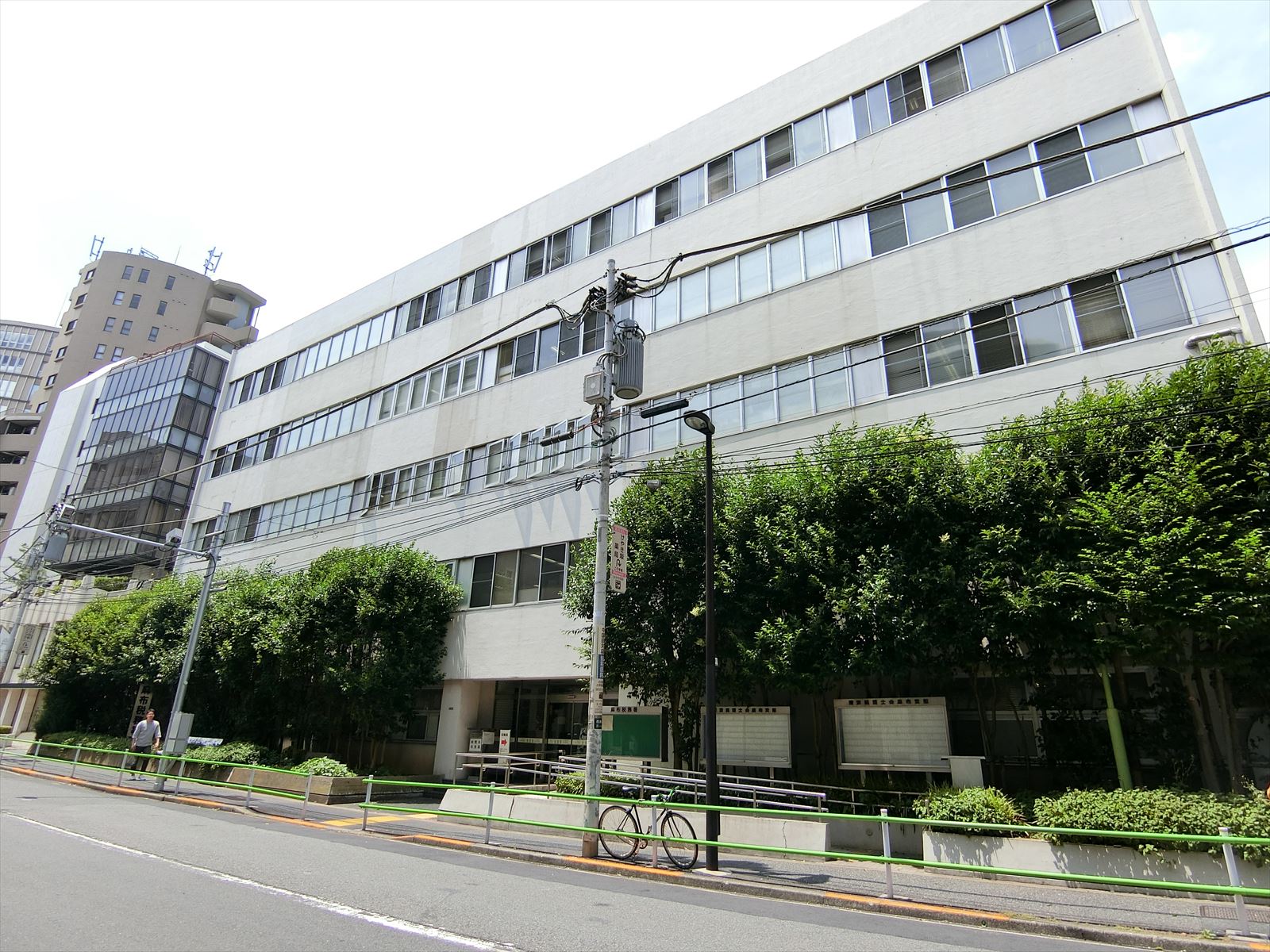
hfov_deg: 84.7
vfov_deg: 68.7
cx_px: 635
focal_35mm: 19
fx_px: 697
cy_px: 476
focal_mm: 4.06
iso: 80
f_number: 6.9
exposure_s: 1/200
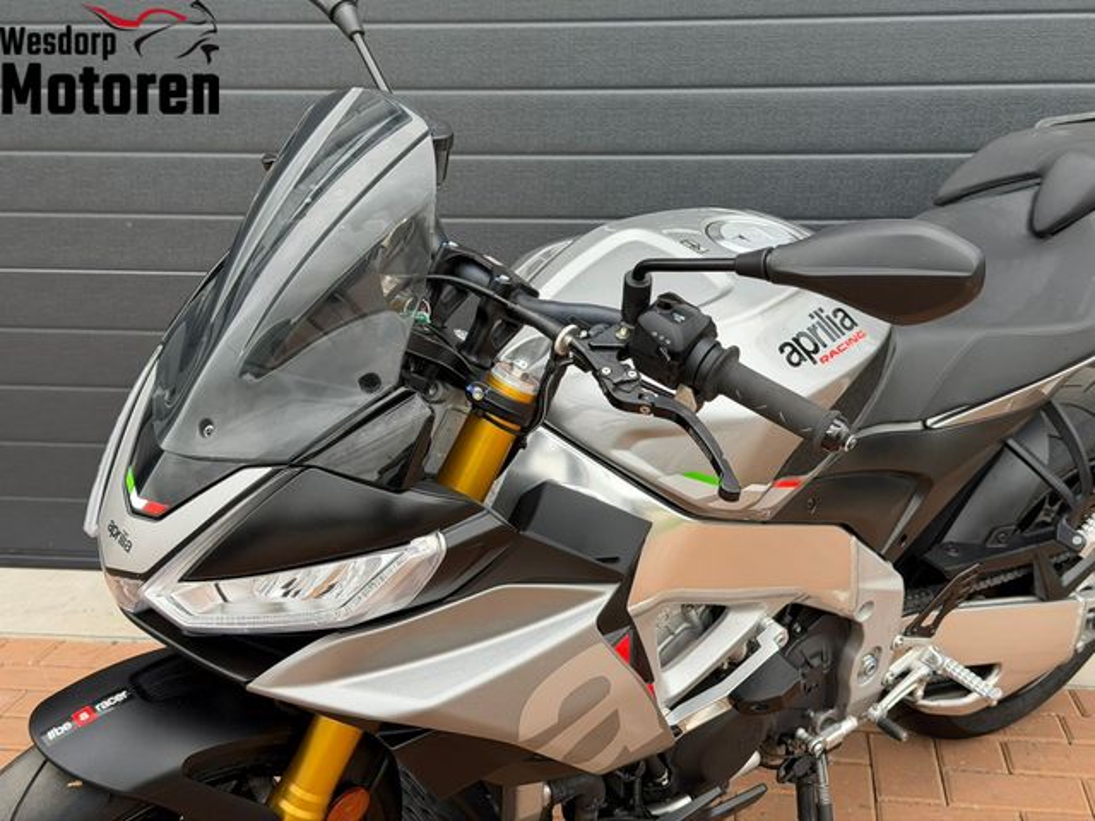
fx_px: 1518
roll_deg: +1.1
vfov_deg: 30.3
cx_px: 548
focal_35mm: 48
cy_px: 410
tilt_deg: -14.5
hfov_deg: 39.7
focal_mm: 6.76
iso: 64
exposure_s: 1/516
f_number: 1.78
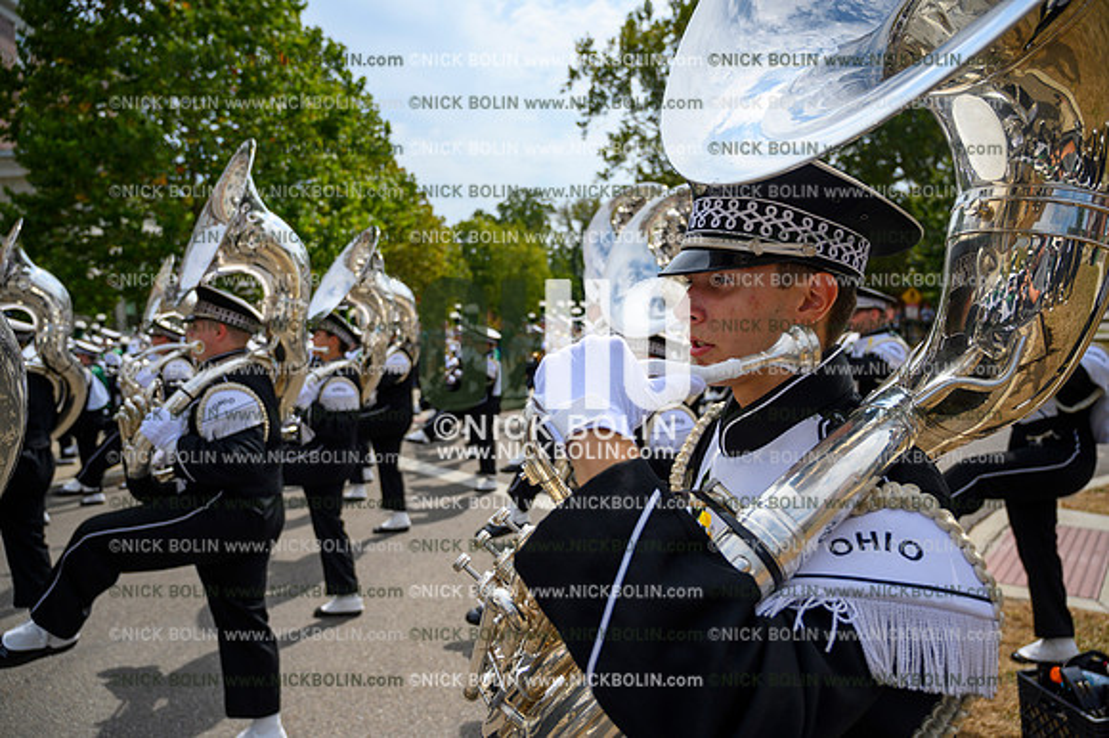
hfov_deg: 73.8
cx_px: 554
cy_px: 369
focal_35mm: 24
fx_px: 739
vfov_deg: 53.1
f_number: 4
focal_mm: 24
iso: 100
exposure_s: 1/2500
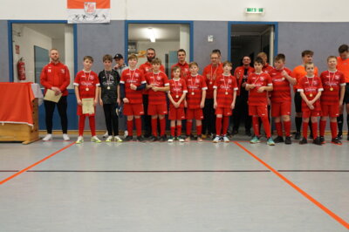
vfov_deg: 39.9
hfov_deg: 57.3
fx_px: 320
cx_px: 174
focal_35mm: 33
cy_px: 116
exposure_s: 1/60
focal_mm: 22
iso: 2000
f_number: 7.1
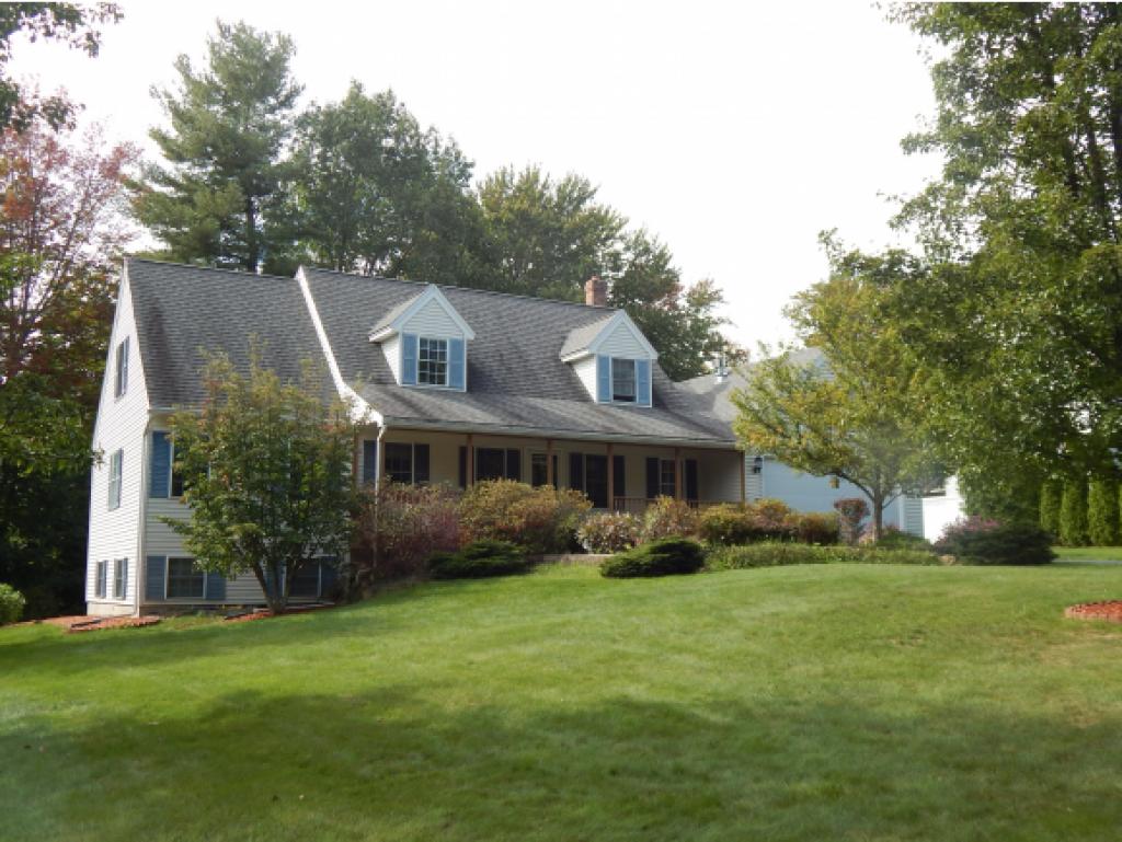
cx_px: 561
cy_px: 421
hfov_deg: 52.6
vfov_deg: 40.7
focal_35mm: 35
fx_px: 1135
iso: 125
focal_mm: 6.1
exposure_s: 1/400
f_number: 3.3
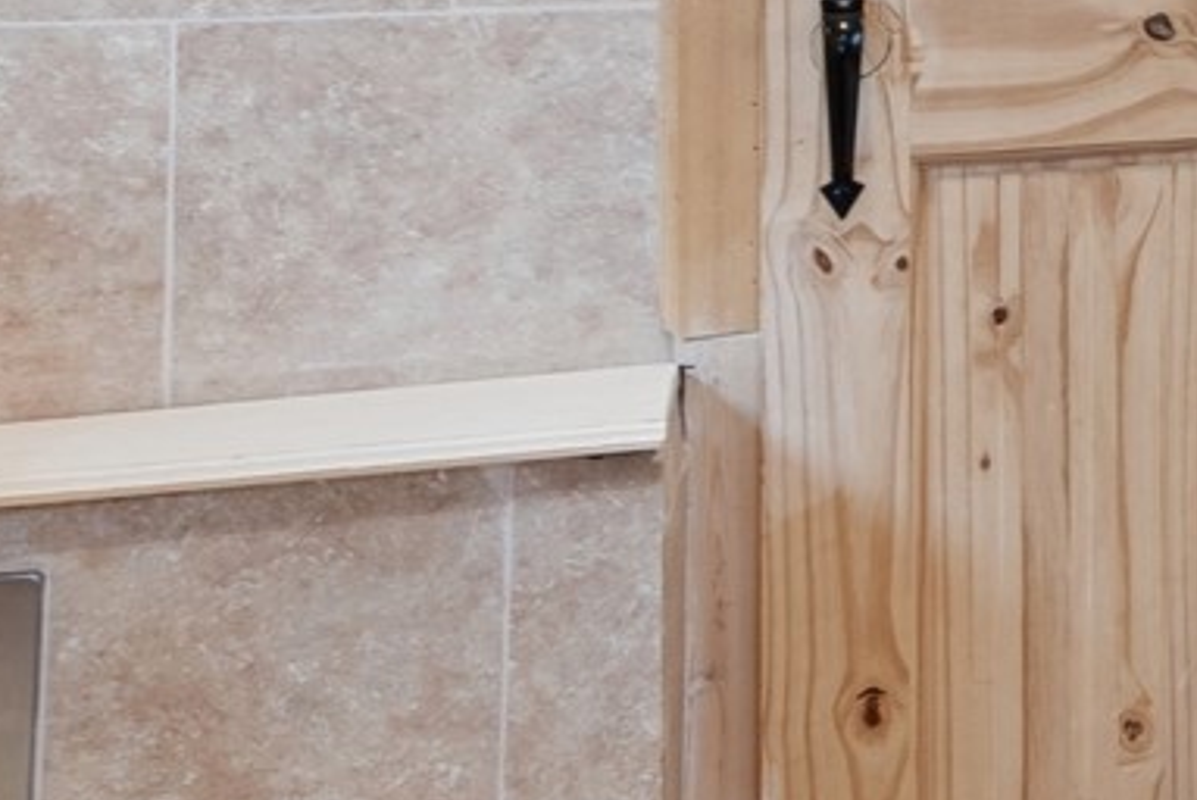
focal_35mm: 85
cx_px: 2572
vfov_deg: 15.3
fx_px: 2828
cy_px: -253
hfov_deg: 16.4
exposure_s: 1/8
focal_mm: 10
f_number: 6.3
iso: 100
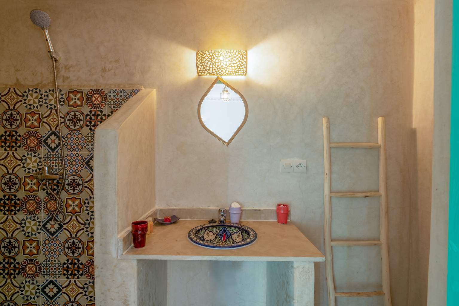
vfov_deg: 70.4
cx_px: 230
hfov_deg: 93.3
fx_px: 217
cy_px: 153
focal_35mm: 17
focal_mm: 17
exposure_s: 1/10
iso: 200
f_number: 10
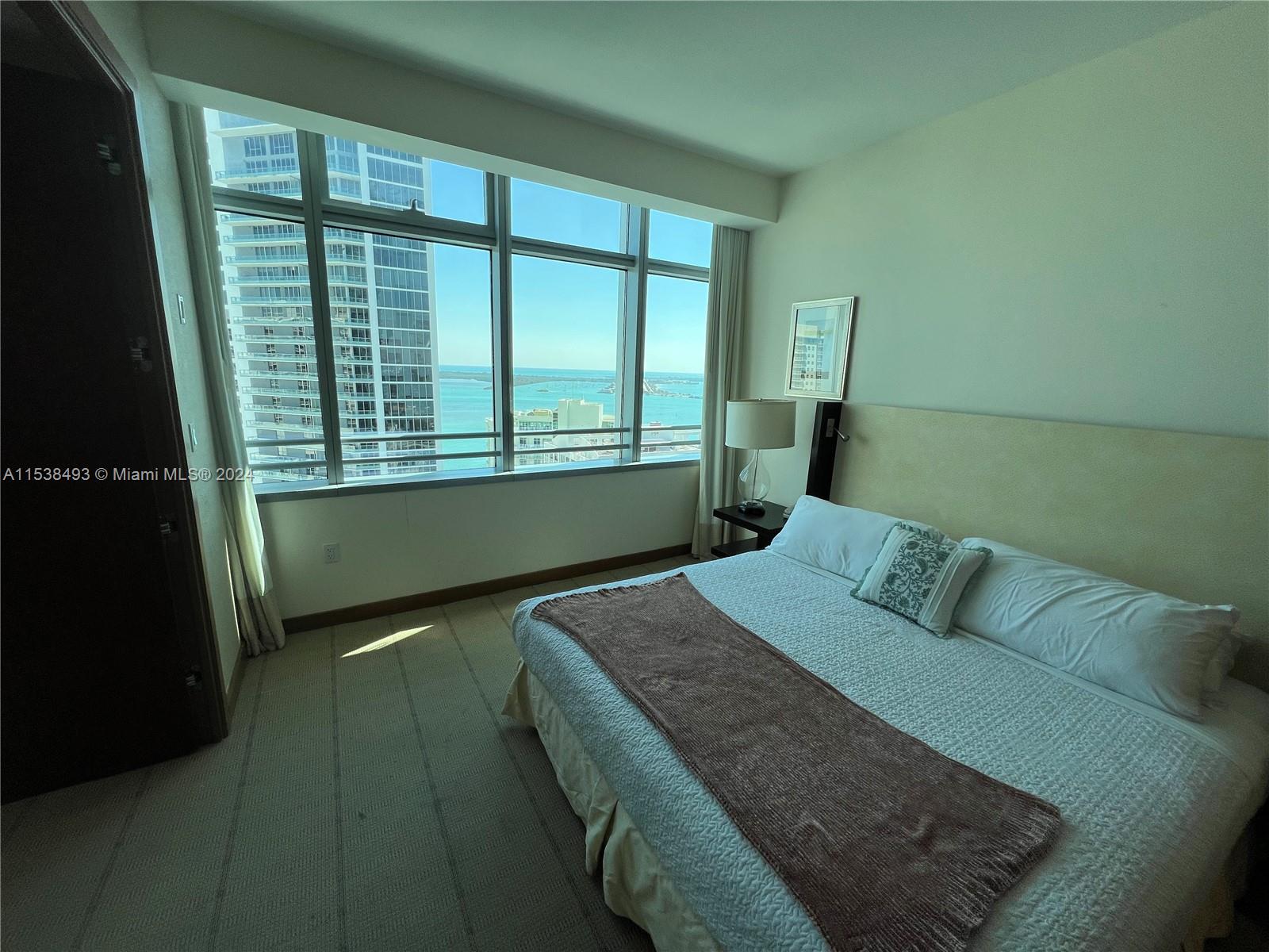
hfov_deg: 106.2
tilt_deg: -11.6
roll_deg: -1.2
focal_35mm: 13
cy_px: 476
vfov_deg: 89.9
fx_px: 477
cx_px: 634
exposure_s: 1/252
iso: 32
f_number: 1.8
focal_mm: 1.57
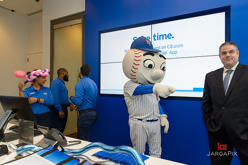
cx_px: 124
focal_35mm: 24
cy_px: 82
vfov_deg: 53.1
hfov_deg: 73.8
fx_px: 165
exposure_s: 1/160
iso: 640
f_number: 3.5
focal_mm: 24
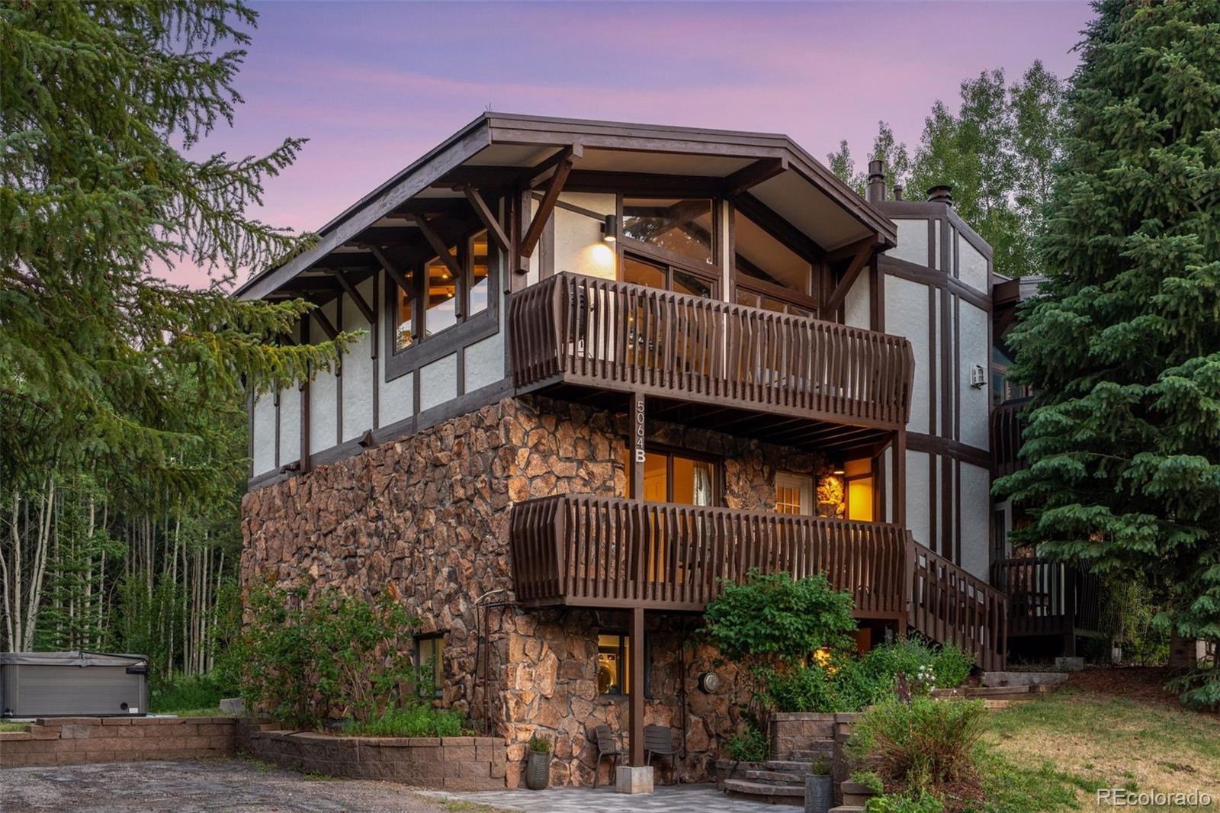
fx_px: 1118
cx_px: 610
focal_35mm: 33
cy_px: 406
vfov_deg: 40.0
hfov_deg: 57.2
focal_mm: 33
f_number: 9
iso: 400
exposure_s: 1/10
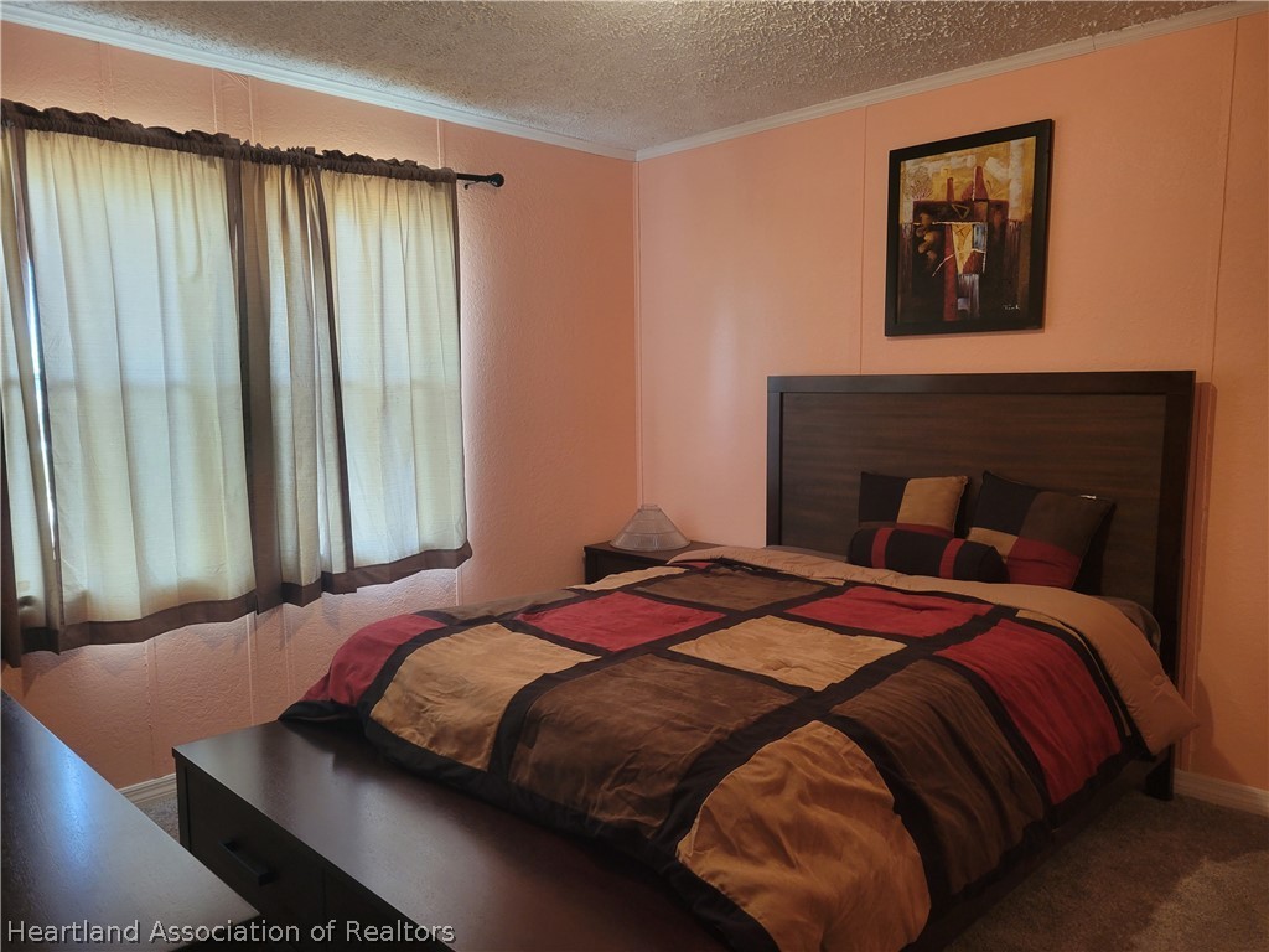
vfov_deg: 53.1
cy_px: 476
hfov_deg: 67.3
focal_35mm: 26
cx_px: 634
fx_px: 953
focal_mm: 5.4
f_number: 1.8
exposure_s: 1/60
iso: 200
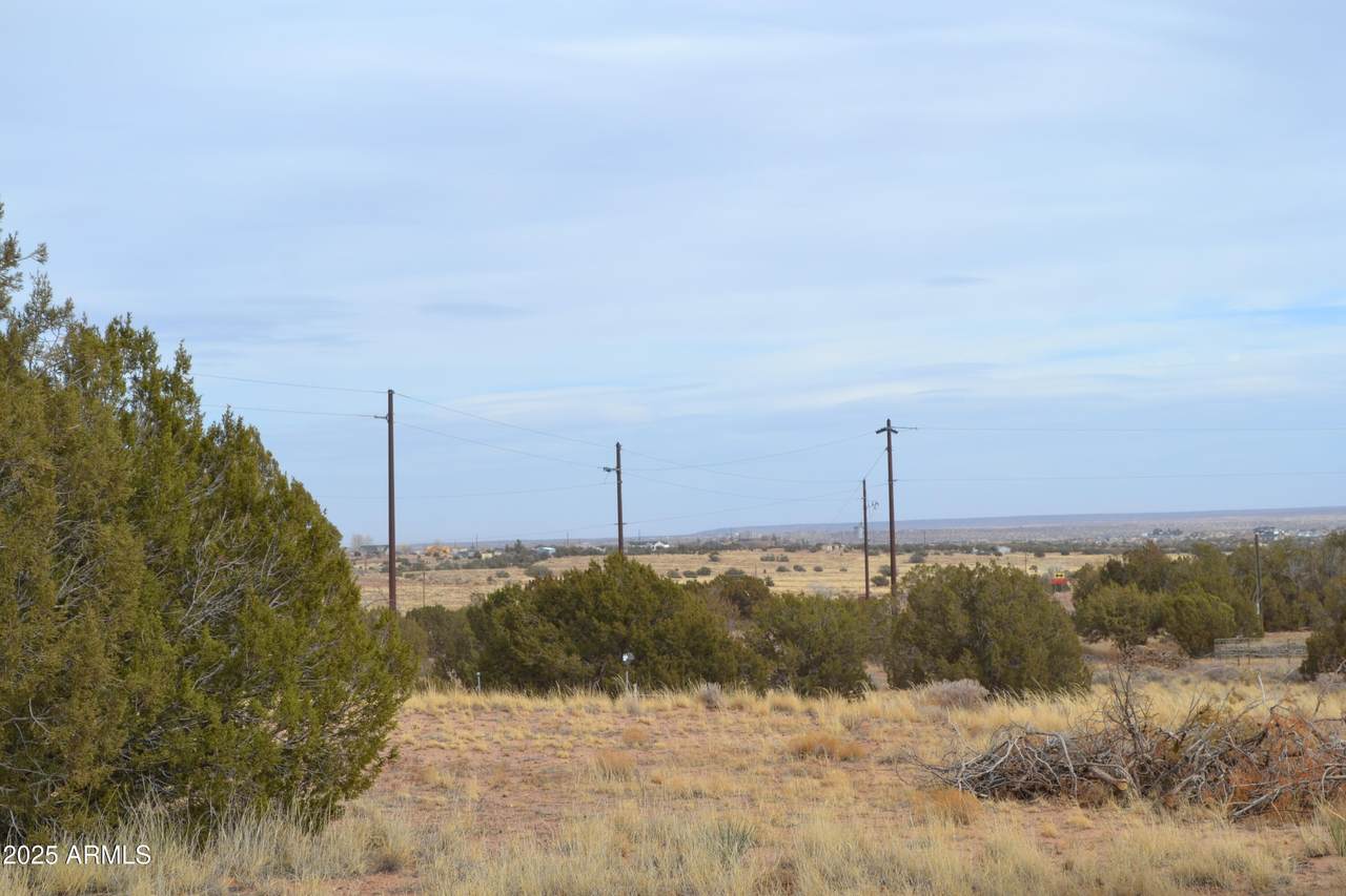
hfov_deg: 27.0
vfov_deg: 18.2
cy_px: 448
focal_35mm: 75
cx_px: 673
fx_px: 2804
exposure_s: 1/250
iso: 100
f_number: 8
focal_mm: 50
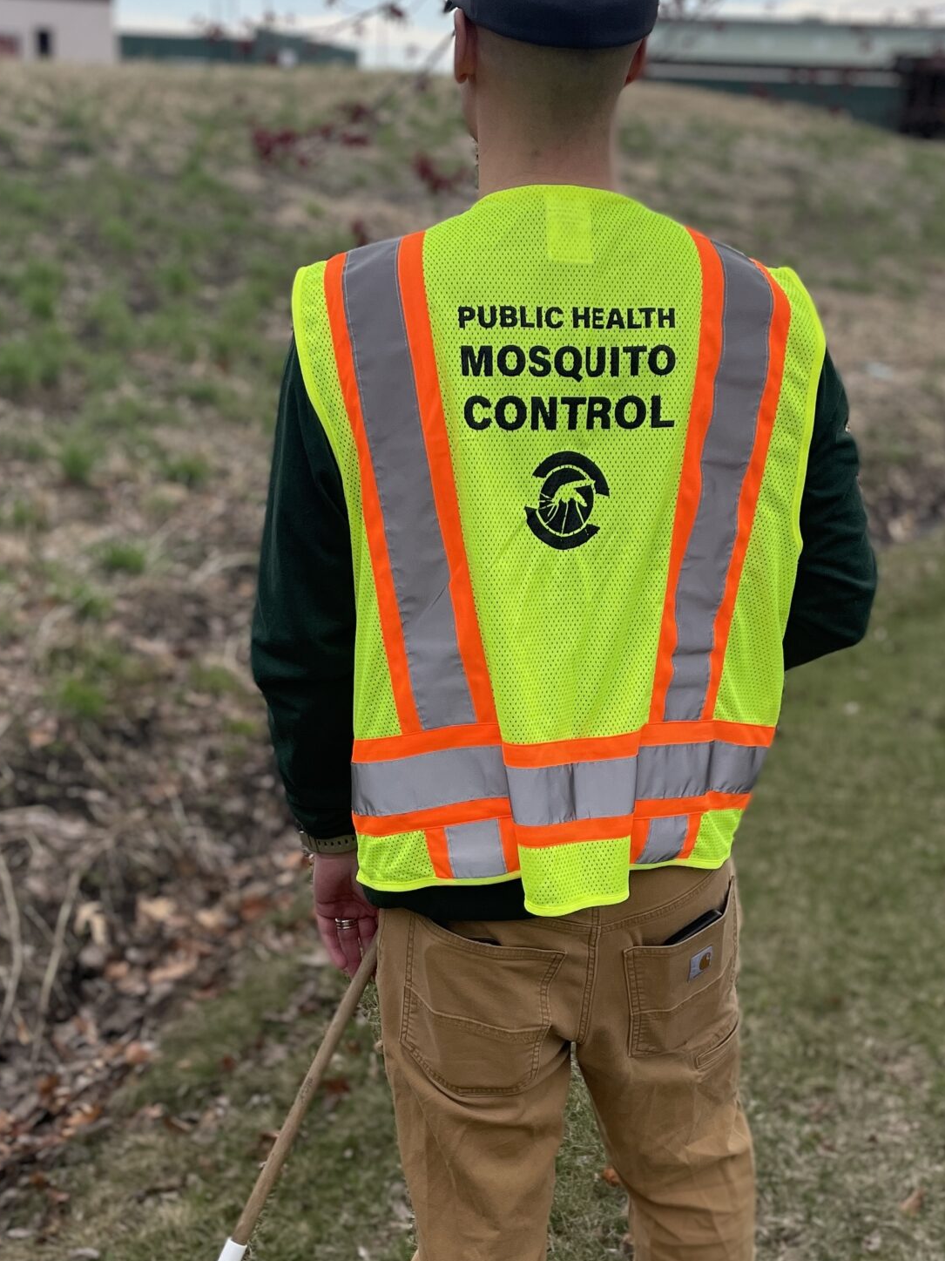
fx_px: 1675
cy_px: 723
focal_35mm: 46
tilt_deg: -18.7
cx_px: 489
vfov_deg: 41.1
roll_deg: -3.2
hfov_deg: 31.5
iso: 50
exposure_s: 1/5814
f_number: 1.6
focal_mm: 4.2
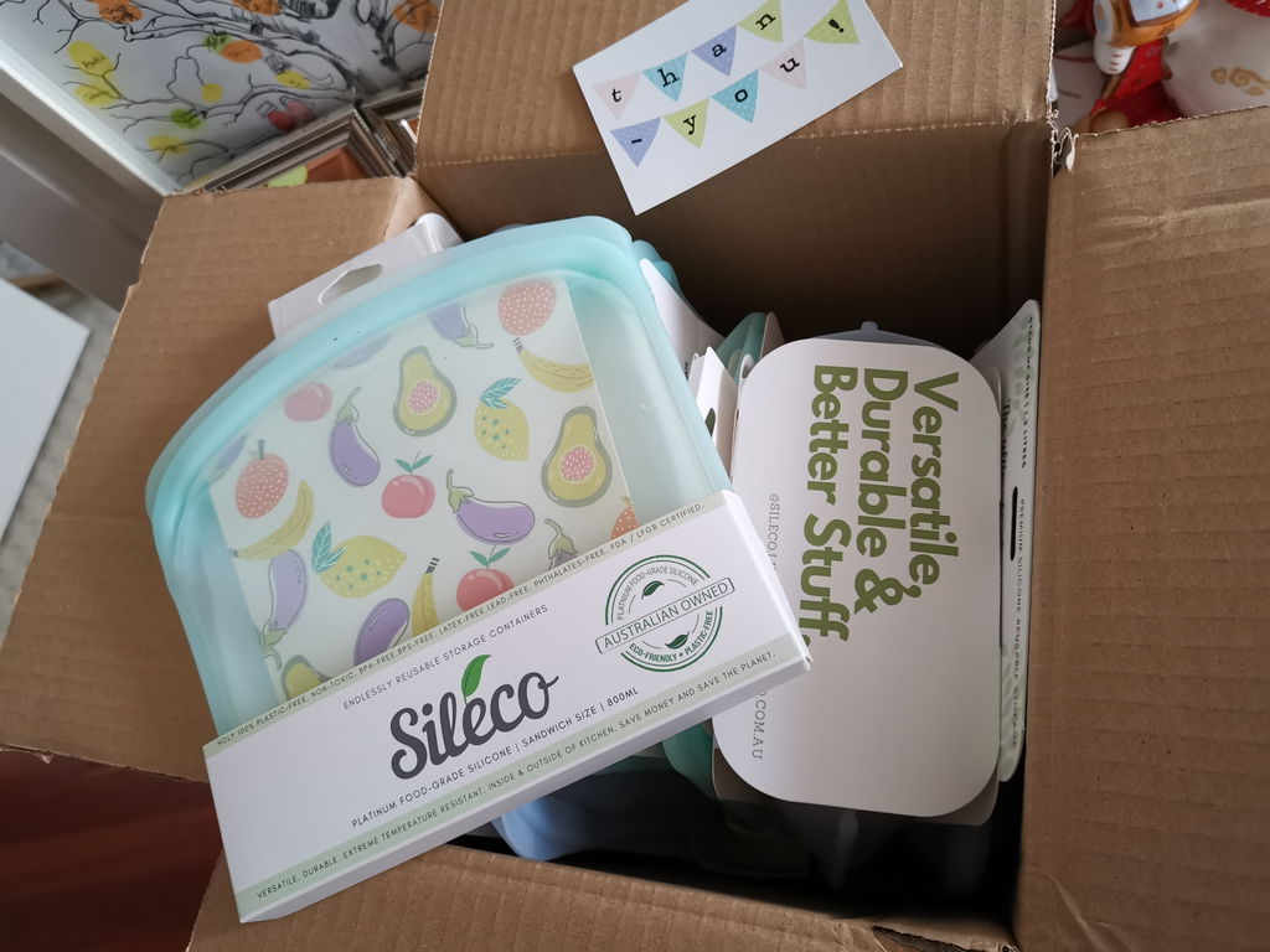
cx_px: 635
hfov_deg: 65.3
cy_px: 476
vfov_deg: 51.4
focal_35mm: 27
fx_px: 991
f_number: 1.8
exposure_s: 1/50
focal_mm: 5.58
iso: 500
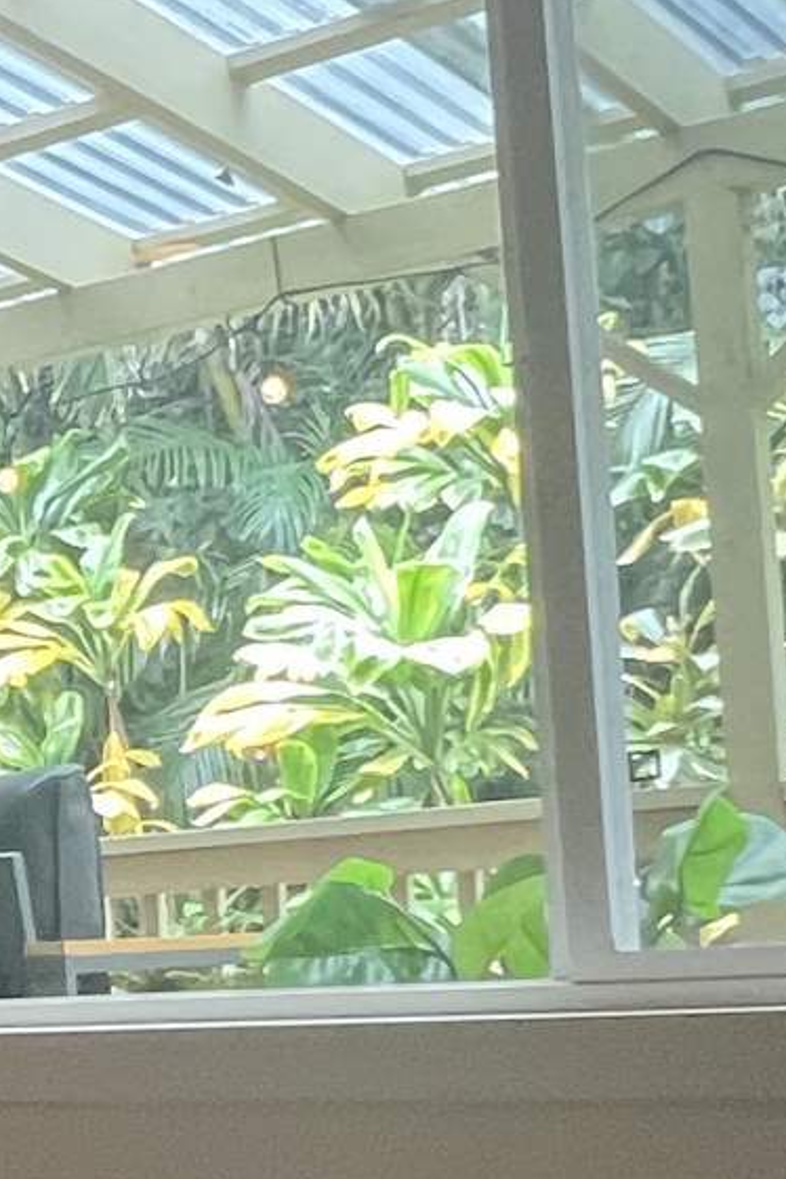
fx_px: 2423
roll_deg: +2.5
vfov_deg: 26.9
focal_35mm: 74
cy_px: 933
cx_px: -981
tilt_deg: +1.3
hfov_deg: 14.1
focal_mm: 1.57
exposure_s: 1/120
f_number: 1.8
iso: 250
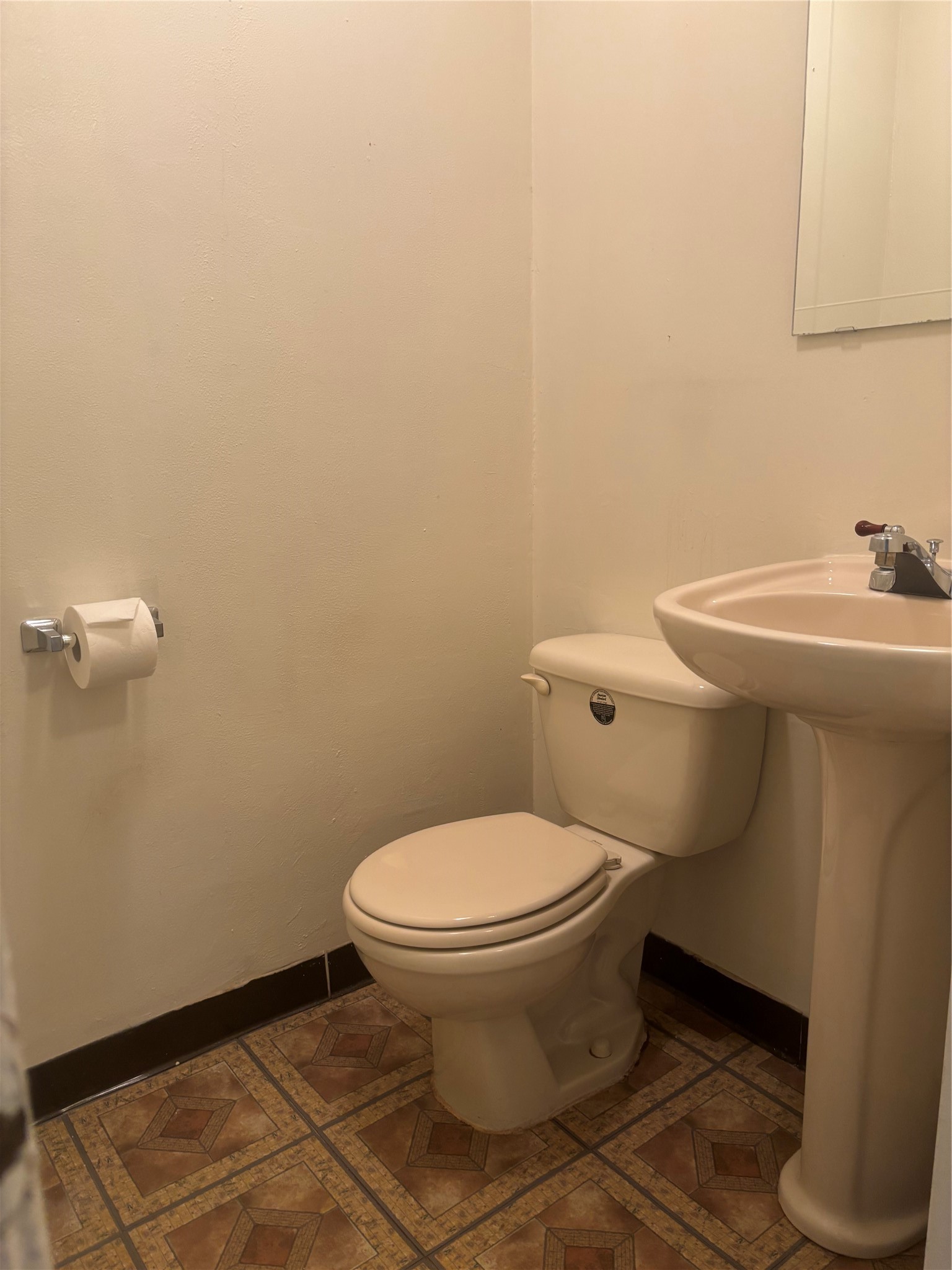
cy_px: 635
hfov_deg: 53.1
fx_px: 953
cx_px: 476
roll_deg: +1.3
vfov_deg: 67.3
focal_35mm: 26
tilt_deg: -14.1
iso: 160
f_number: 1.6
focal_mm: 5.96
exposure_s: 1/60
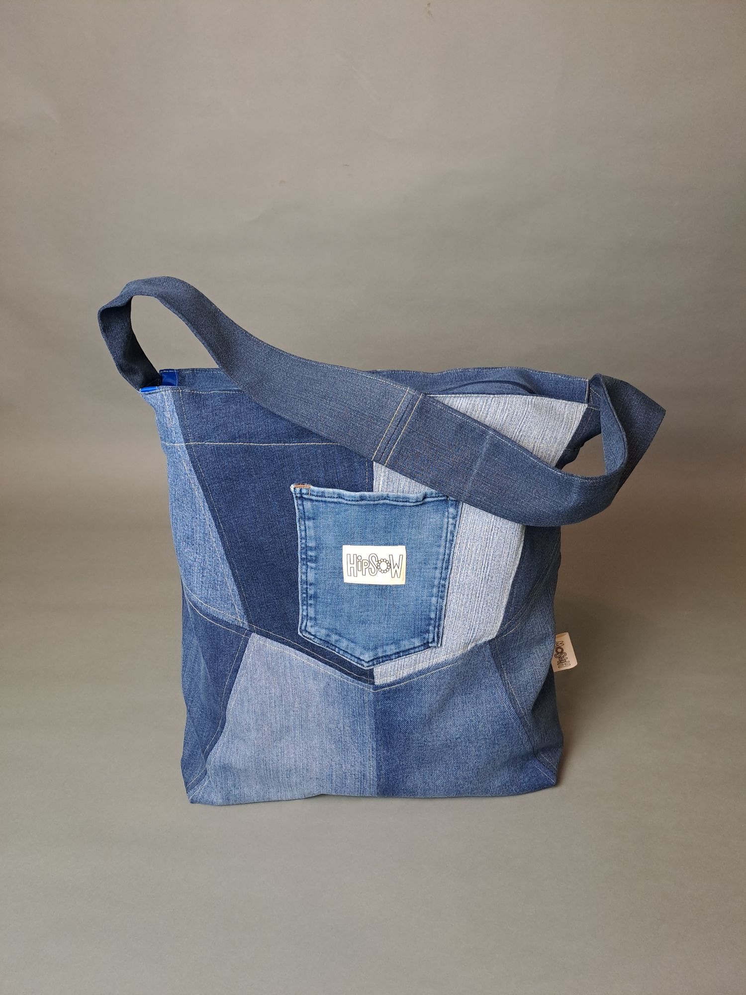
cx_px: 373
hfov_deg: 54.9
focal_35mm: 25
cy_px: 498
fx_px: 718
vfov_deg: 69.4
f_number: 1.8
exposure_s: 1/50
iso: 200
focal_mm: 4.65
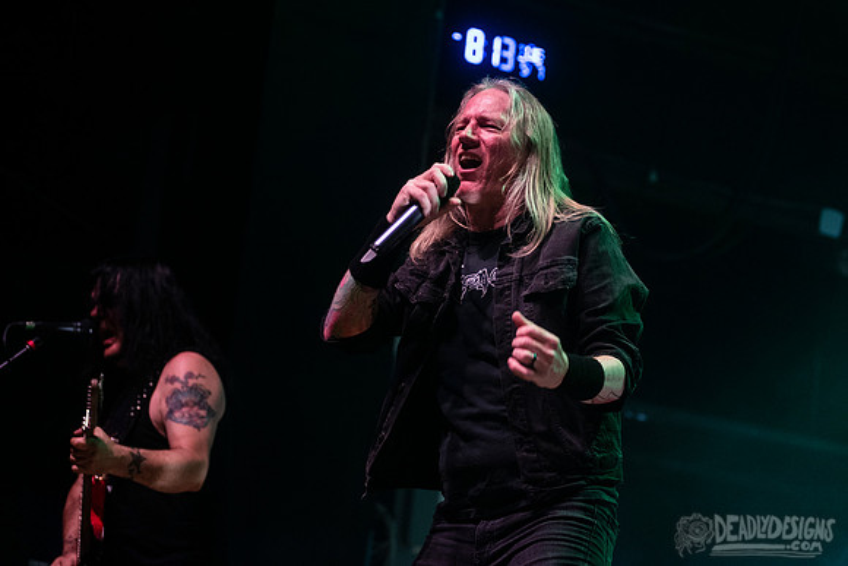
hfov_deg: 19.5
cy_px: 221
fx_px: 2472
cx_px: 461
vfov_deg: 13.1
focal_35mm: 105
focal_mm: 86
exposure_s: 1/160
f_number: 3.2
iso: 2500
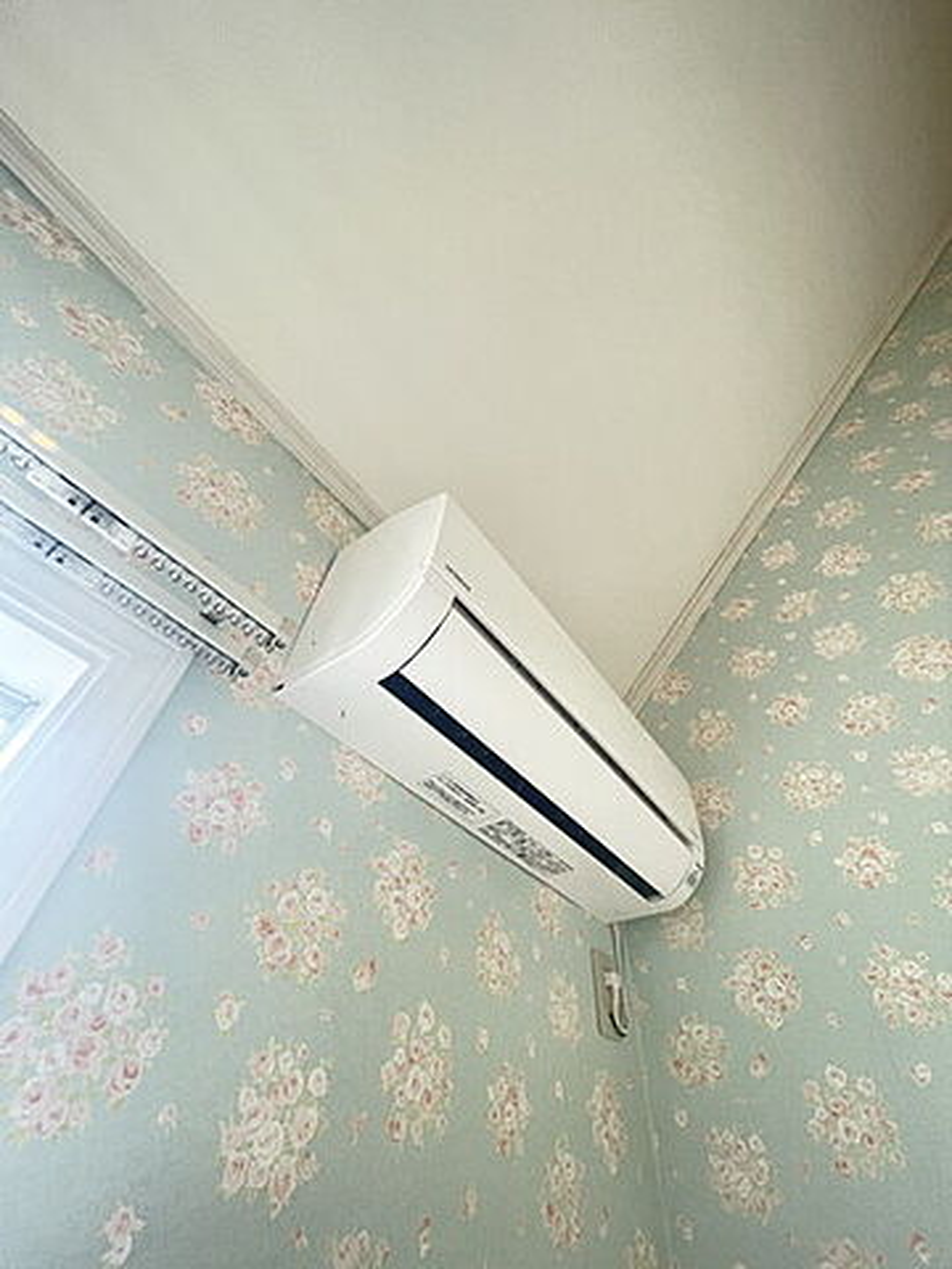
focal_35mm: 14
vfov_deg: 102.1
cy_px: 634
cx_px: 476
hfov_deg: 85.7
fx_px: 513
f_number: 2.4
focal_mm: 1.55
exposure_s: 1/100
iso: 160
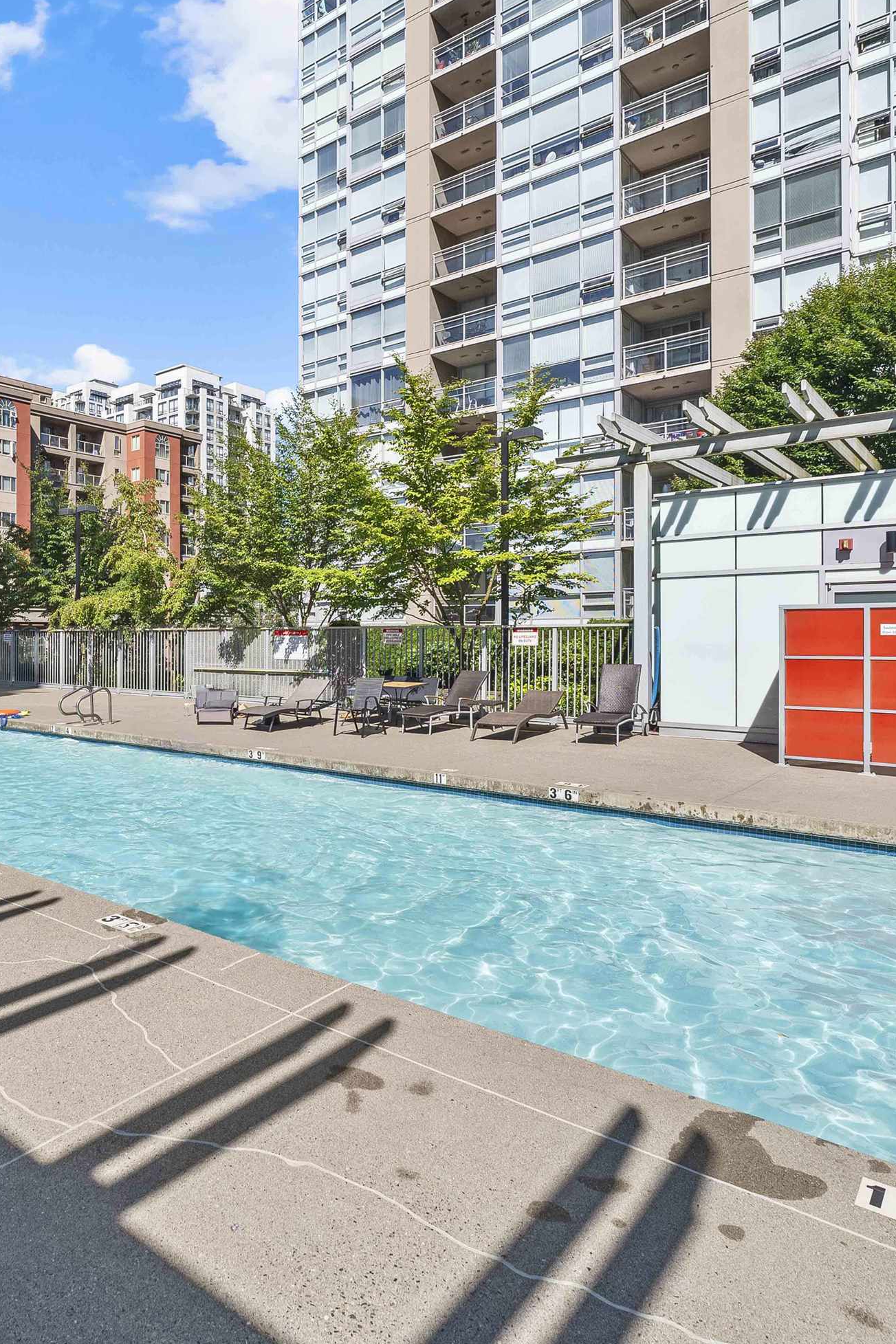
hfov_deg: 53.3
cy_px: 641
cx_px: 250
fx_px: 857
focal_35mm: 23
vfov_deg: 76.2
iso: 100
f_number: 8
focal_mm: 14.6
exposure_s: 1/1000
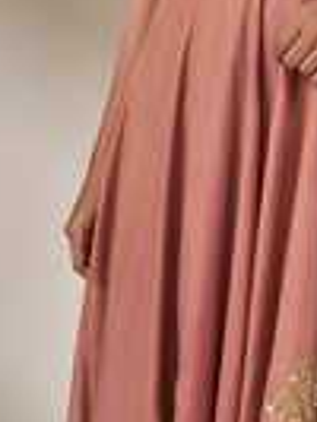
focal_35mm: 197
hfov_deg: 7.5
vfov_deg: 10.0
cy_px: 198
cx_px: 349
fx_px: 2402
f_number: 5.6
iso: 250
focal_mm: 52
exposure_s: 1/160
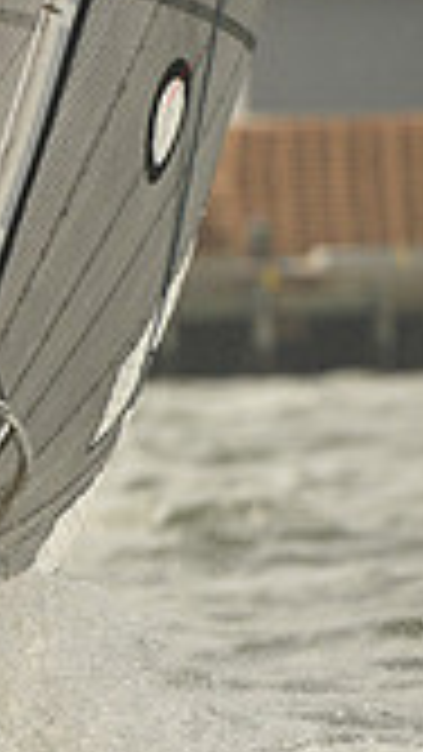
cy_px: 408
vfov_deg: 2.0
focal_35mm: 1090
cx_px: -855
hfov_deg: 1.1
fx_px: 21724
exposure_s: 1/1250
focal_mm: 300
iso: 320
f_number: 6.3
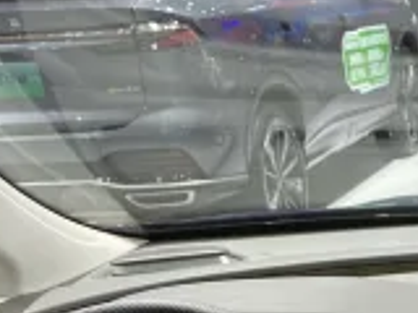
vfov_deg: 13.1
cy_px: 532
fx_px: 1256
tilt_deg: -26.3
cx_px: 671
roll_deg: +1.3
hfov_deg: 16.7
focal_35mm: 104
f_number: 1.8
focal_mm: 4.25
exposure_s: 1/121
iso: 100
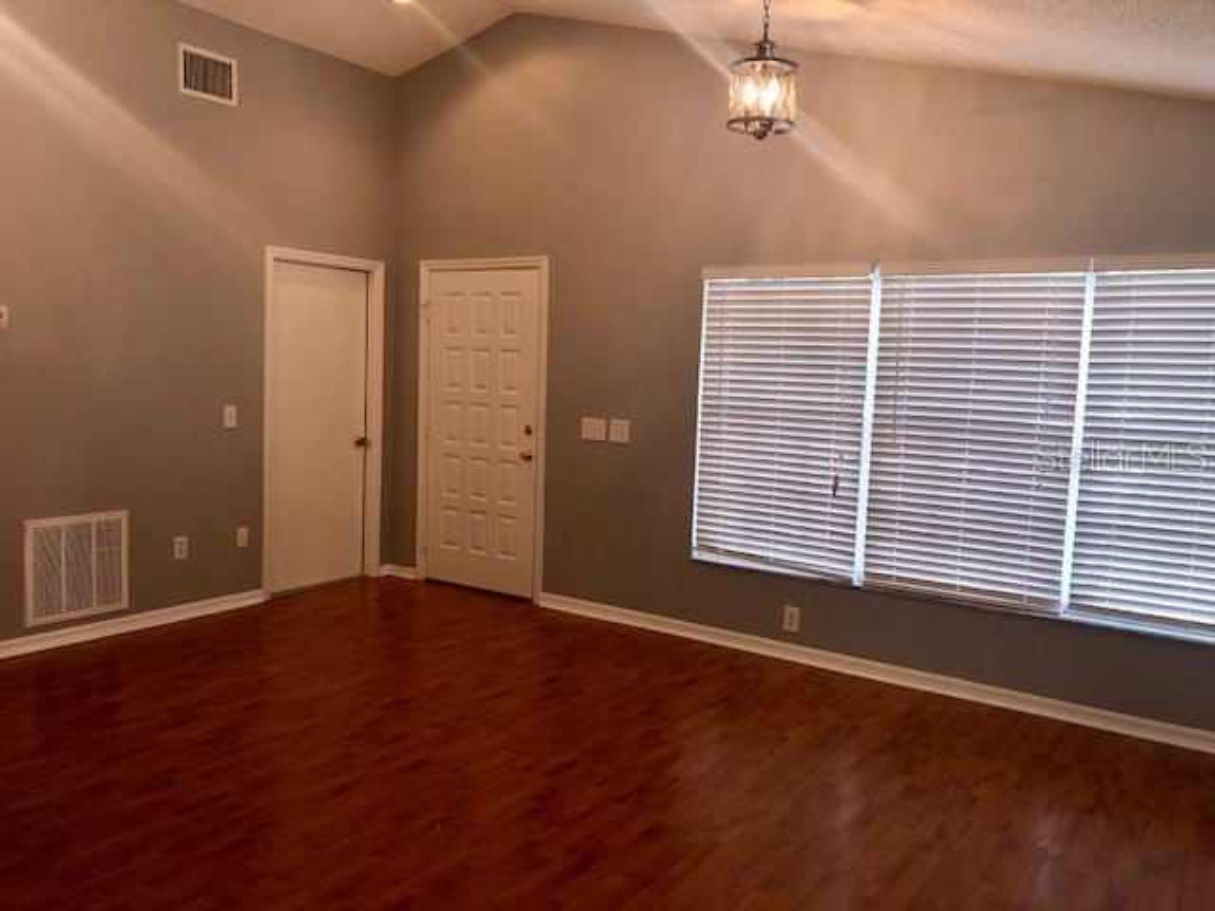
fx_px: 983
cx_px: 608
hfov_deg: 63.4
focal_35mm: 28
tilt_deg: -8.2
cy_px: 456
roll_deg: -1.4
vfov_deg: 49.7
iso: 64
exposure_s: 1/60
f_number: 1.8
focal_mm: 3.99
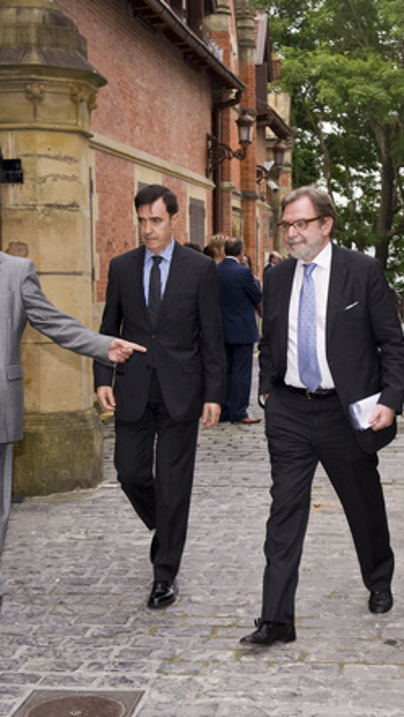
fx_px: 1198
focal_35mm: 63
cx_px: 268
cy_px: 352
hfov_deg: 19.1
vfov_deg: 33.3
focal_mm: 38
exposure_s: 1/200
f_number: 6.3
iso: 250
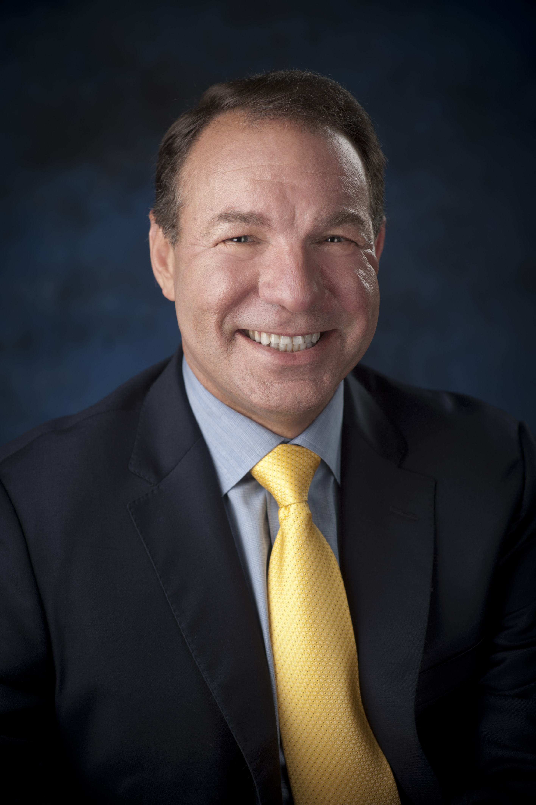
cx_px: 268
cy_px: 402
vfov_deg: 23.9
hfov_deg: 16.1
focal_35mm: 85
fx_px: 1901
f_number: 4
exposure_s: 1/160
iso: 100
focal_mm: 85
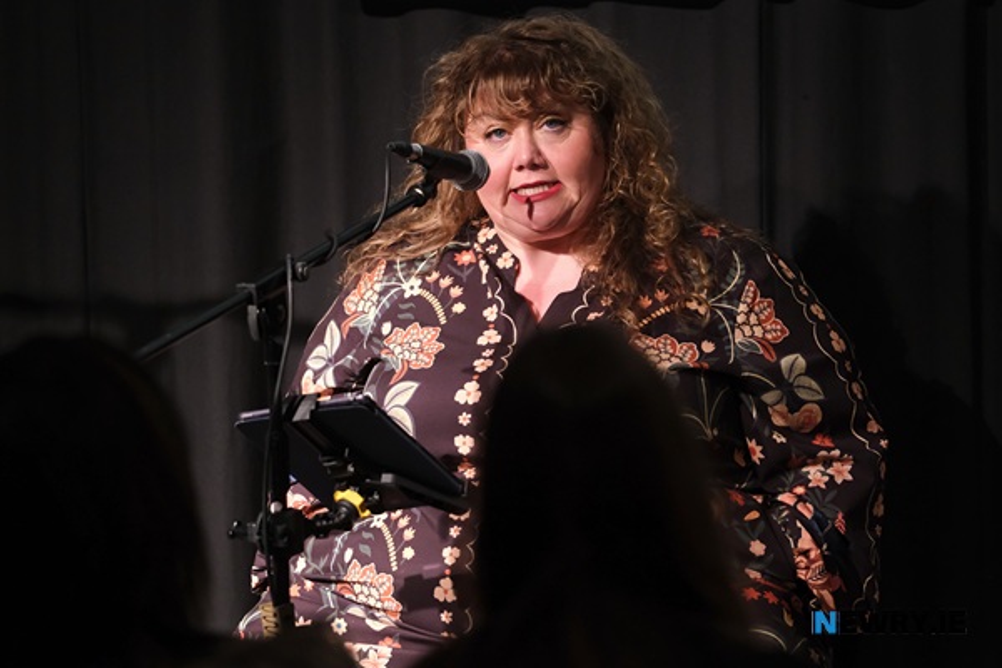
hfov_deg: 9.8
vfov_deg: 6.5
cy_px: 334
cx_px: 501
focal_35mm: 210
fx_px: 5845
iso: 3200
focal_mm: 140
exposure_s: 1/125
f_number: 2.8
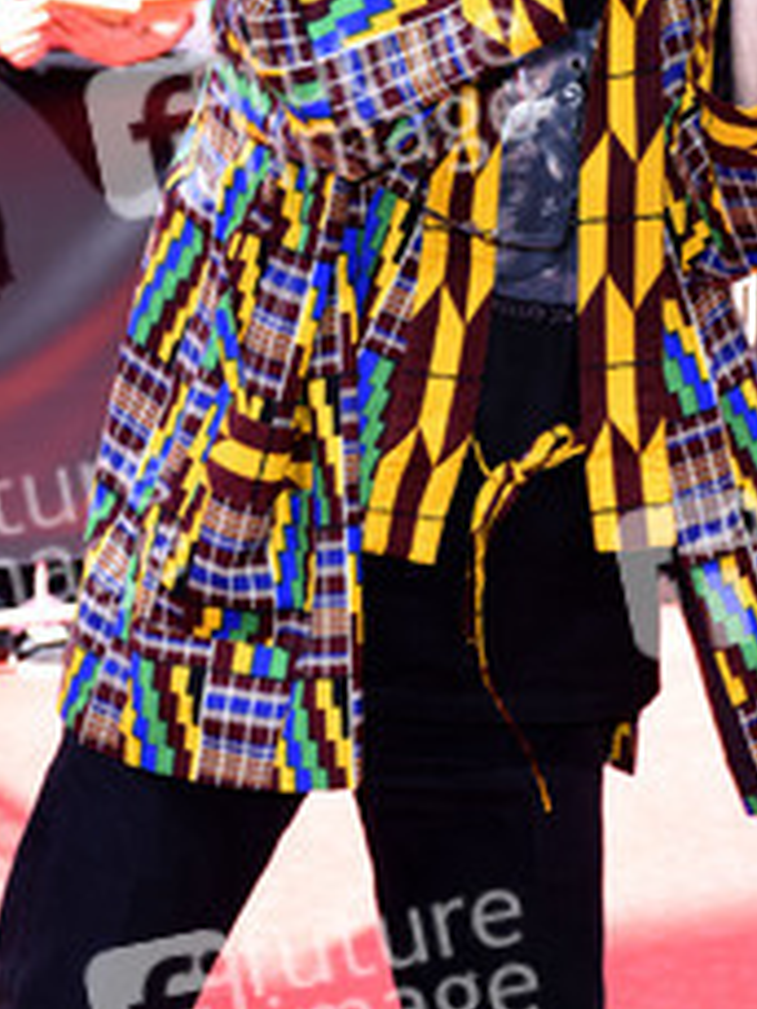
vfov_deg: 15.0
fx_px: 3816
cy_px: 335
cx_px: 440
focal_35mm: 131
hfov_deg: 11.3
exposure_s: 1/160
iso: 320
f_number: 6.3
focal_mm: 52
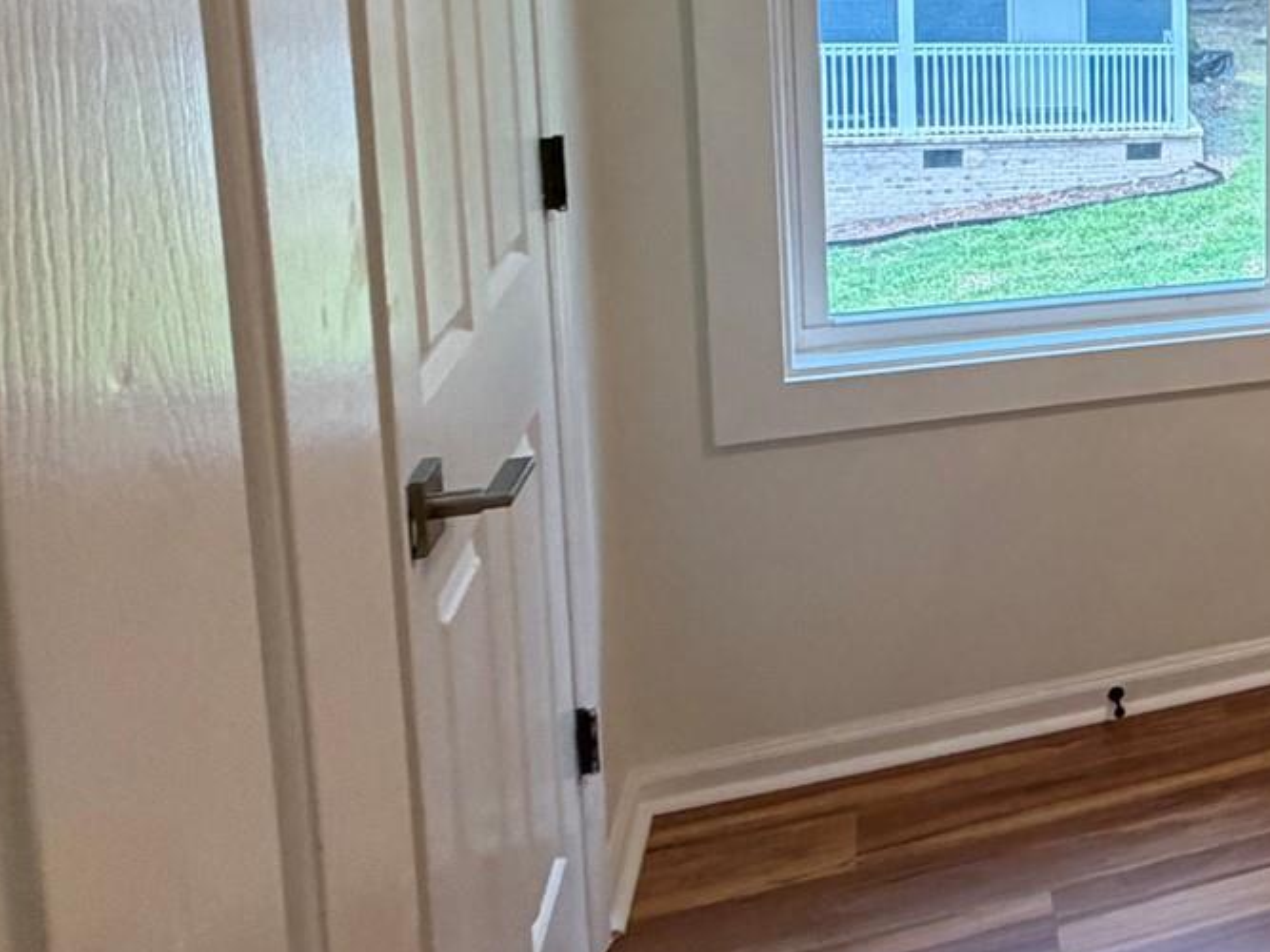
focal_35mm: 43
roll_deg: -3.6
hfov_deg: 28.5
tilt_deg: -7.7
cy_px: 88
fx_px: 1577
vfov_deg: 31.9
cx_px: 1904
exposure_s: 1/120
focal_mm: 2.22
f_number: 2.2
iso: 160
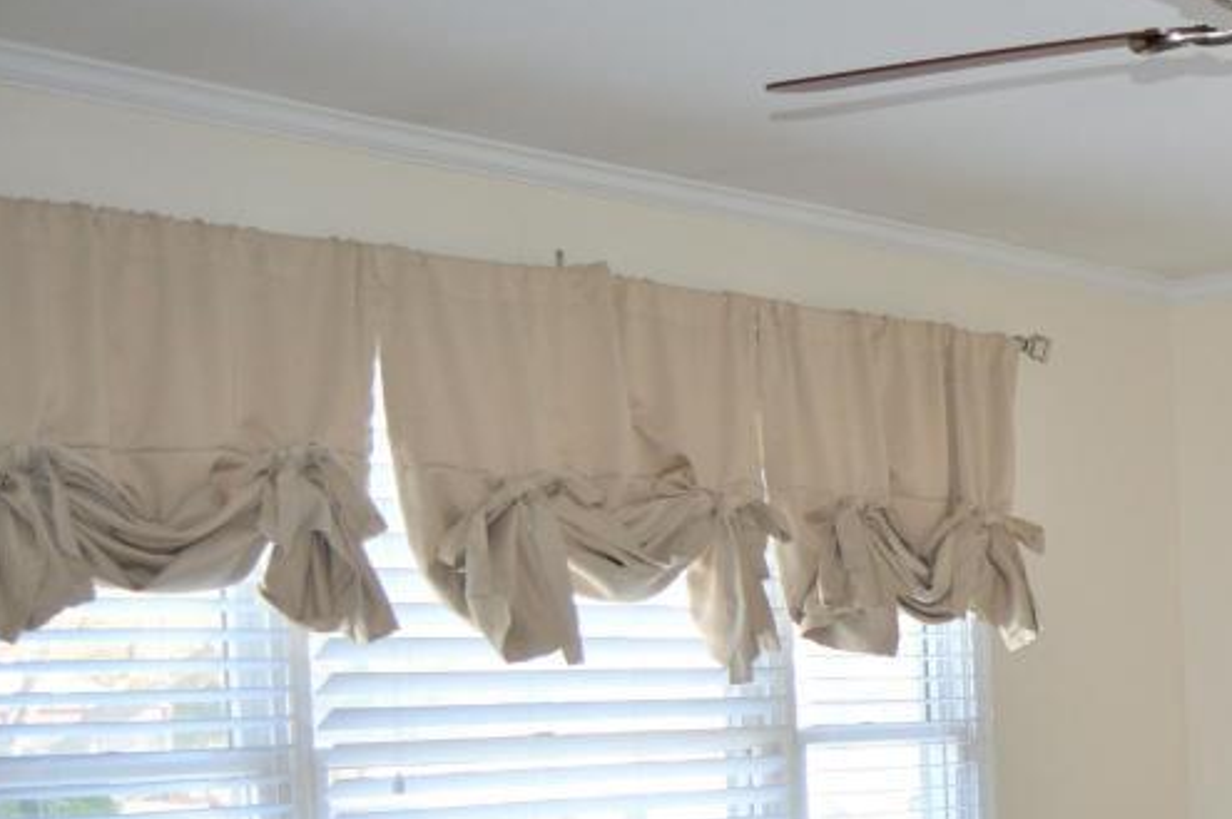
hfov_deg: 29.1
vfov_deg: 20.7
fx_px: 2154
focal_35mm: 63
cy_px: 864
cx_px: 1328
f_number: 4
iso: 360
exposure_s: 1/125
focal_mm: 18
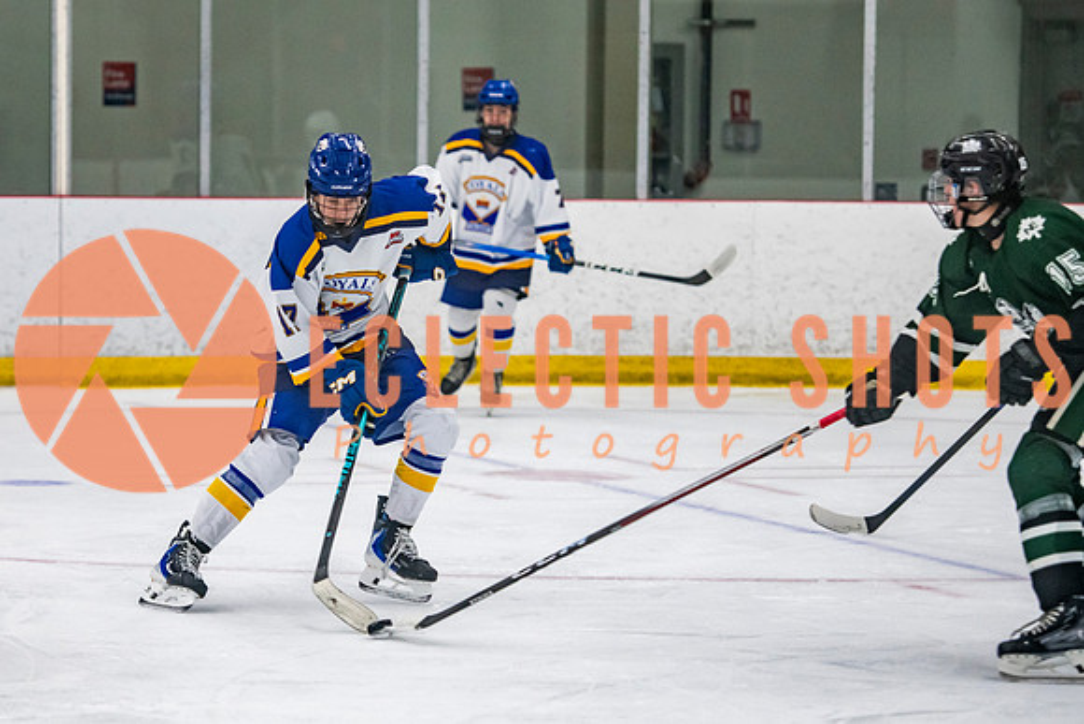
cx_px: 337
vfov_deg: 8.0
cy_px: 340
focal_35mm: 172
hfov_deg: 11.9
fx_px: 5191
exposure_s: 1/640
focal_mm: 122
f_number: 3.2
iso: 2000
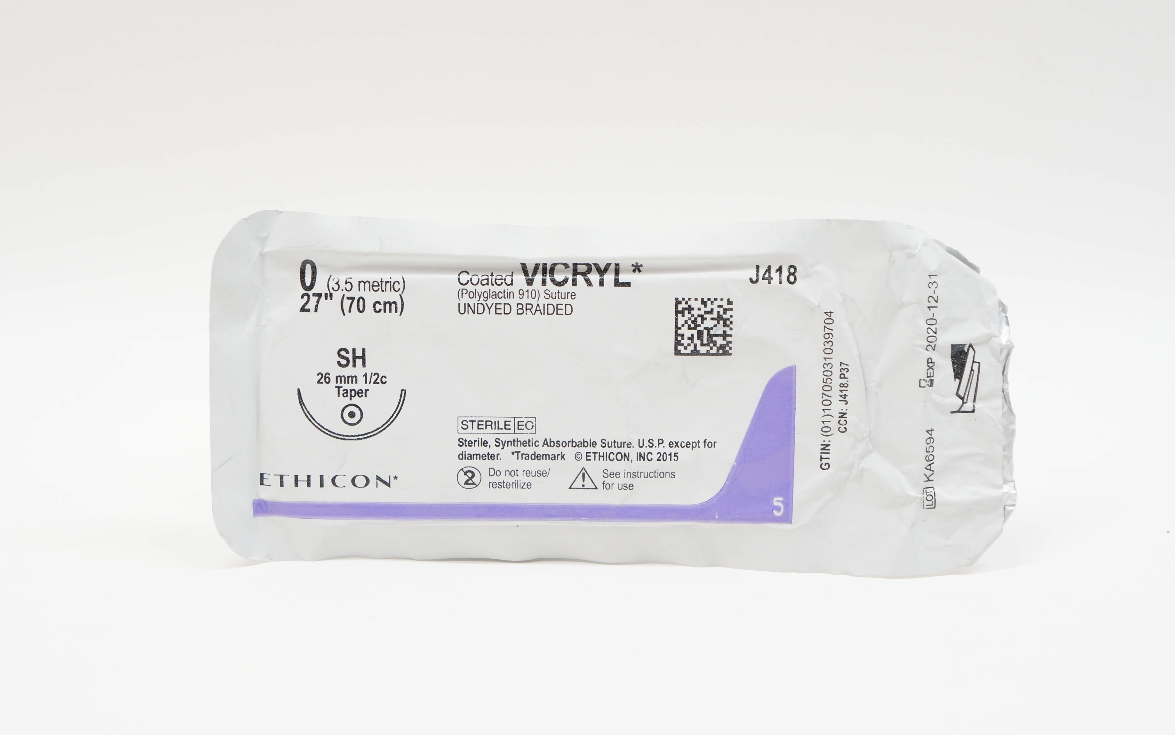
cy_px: 380
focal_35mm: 65
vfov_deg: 20.0
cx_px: 593
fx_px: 2082
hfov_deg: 31.5
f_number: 6.3
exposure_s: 1/40
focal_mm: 42
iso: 400
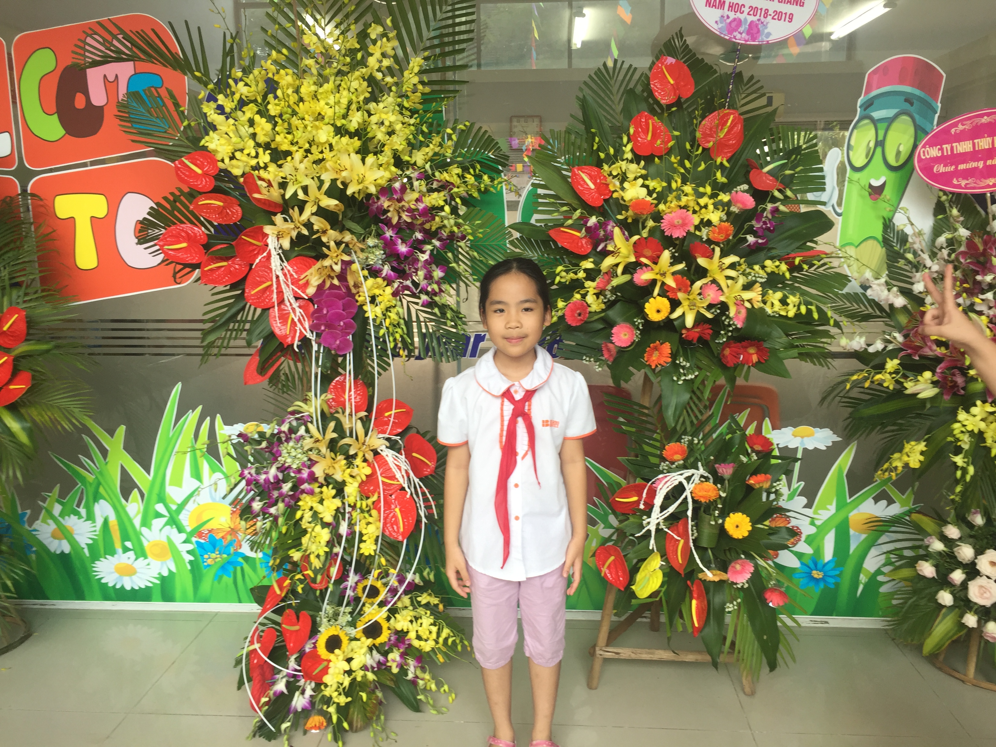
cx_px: 498
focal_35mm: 29
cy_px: 374
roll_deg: +0.5
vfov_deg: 48.2
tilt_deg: -9.2
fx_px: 834
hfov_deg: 61.7
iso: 32
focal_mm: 4.15
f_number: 2.2
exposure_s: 1/50
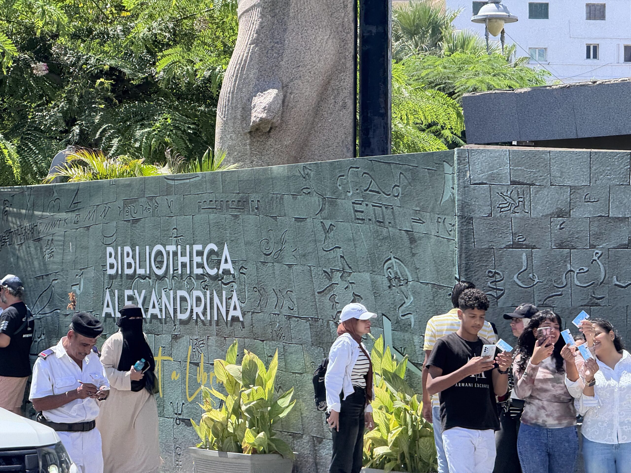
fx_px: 2187
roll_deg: -2.7
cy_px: 236
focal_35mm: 120
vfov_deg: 12.3
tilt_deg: +2.4
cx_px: 316
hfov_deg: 16.4
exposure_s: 1/504
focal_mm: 15.66
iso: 50
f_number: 2.8
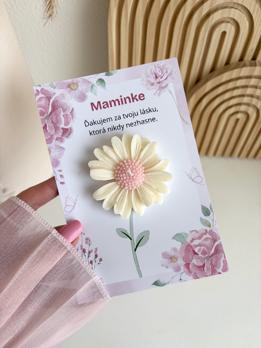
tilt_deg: -62.3
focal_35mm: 26
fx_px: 261
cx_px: 130
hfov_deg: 53.1
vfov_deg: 67.3
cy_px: 174
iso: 32
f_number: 1.6
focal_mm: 5.96
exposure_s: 1/122
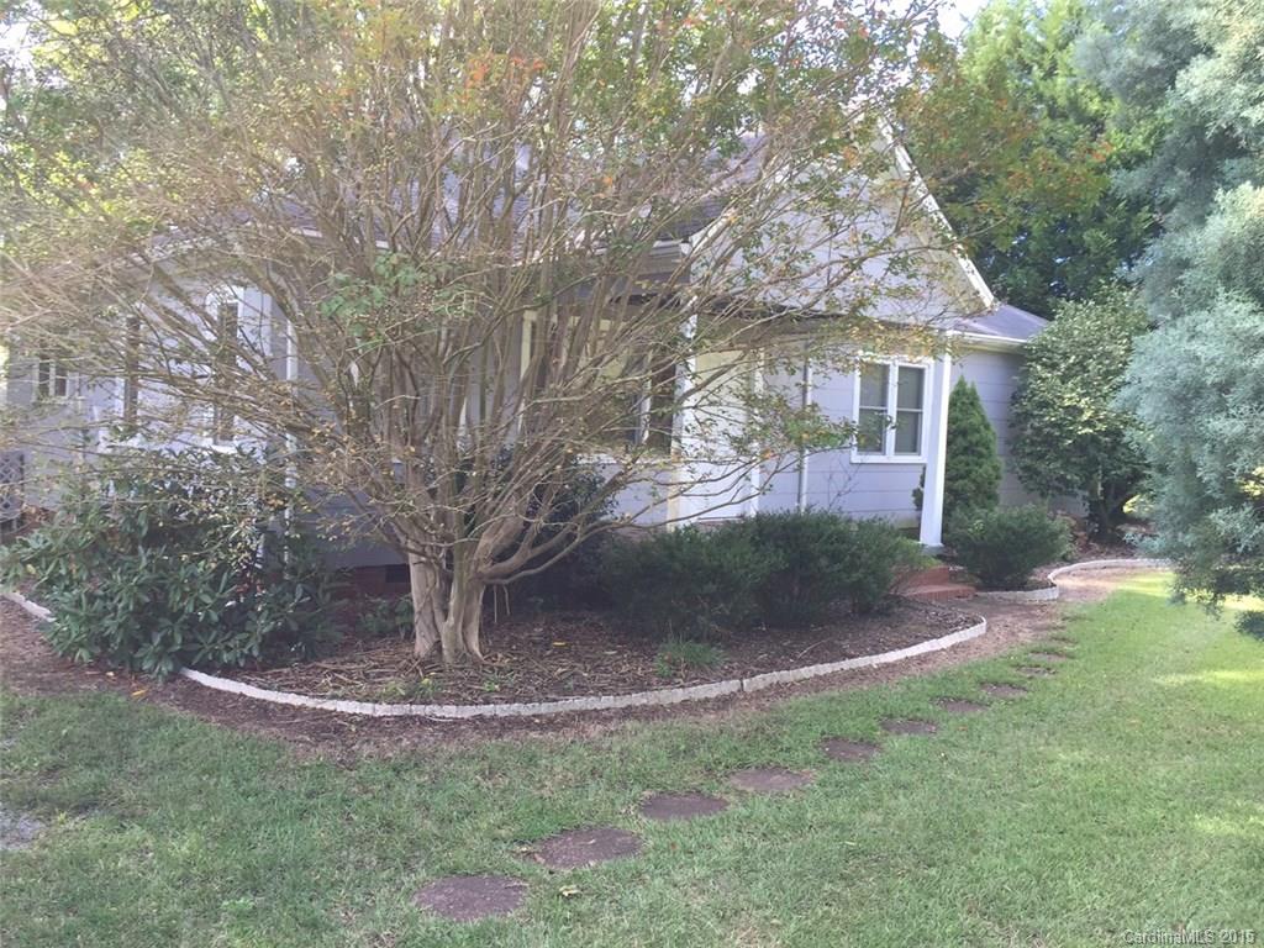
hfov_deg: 61.7
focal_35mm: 29
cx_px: 632
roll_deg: -3.1
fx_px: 1059
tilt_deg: -2.6
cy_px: 474
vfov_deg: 48.2
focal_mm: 4.15
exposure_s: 1/144
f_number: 2.2
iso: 32
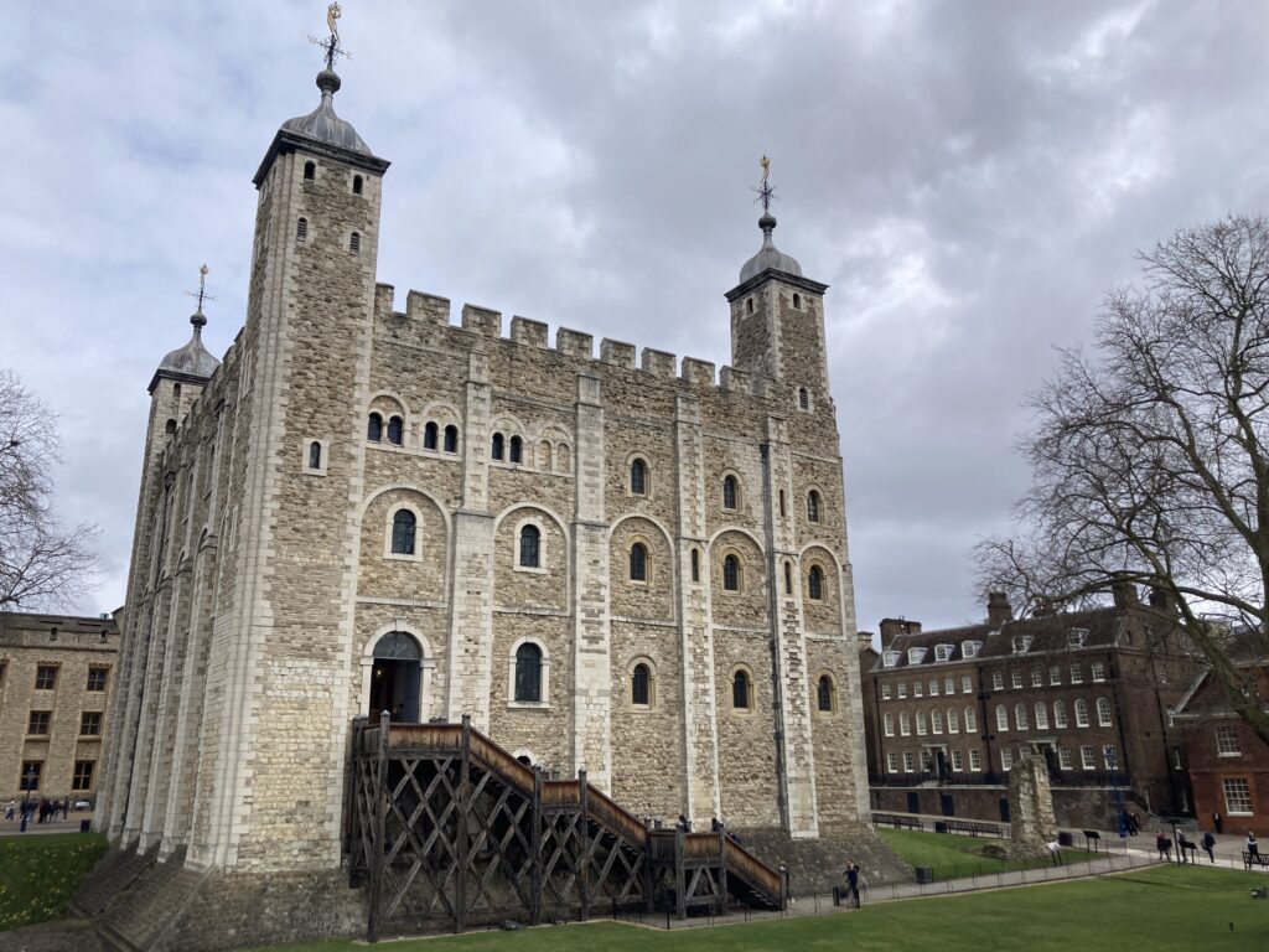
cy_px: 476
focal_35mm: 28
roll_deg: +0.5
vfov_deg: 49.7
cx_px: 634
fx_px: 1026
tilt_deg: +17.7
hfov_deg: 63.4
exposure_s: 1/1736
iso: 20
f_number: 1.8
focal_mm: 3.99
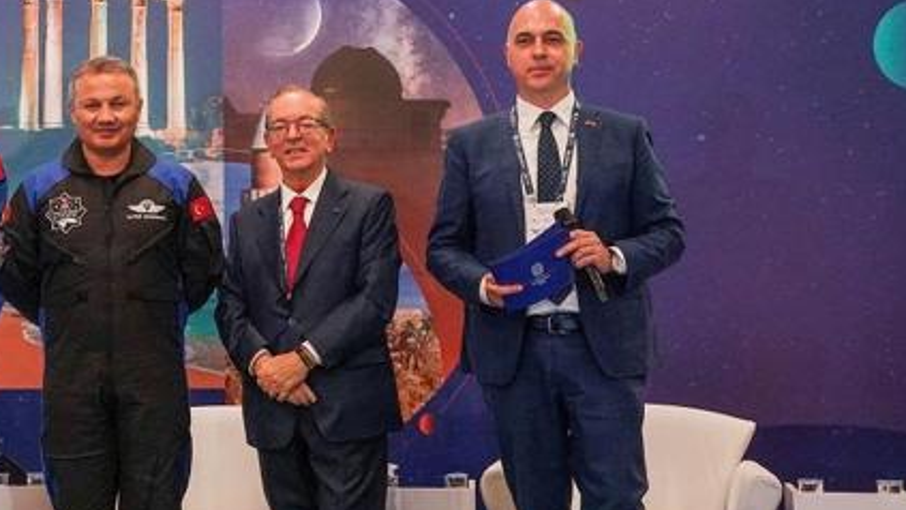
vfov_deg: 15.1
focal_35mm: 80
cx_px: 141
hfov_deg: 25.9
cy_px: 232
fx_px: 1922
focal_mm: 42
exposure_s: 1/640
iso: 8000
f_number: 4
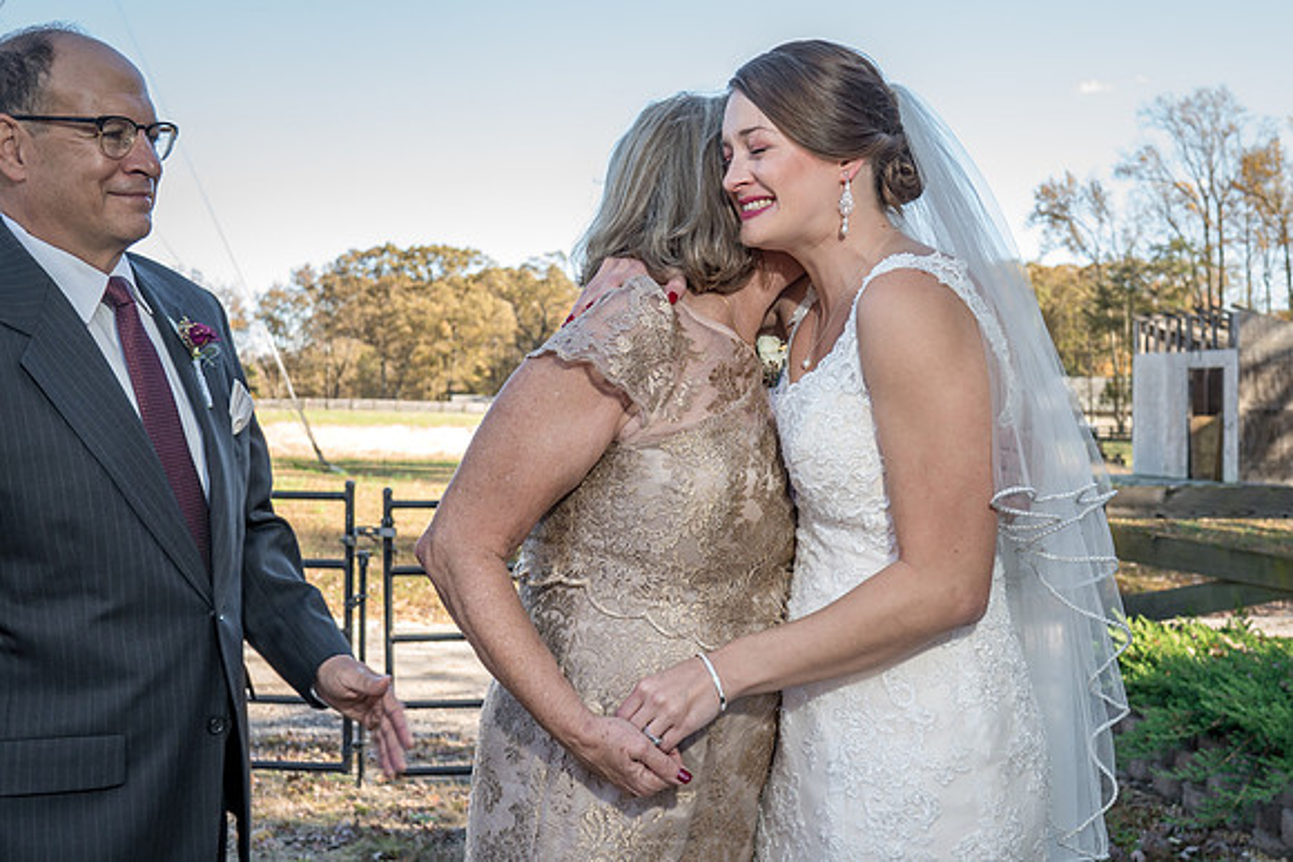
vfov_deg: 31.4
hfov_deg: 45.6
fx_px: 1536
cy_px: 428
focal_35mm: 43
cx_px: 649
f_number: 5.6
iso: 400
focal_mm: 35
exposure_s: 1/200
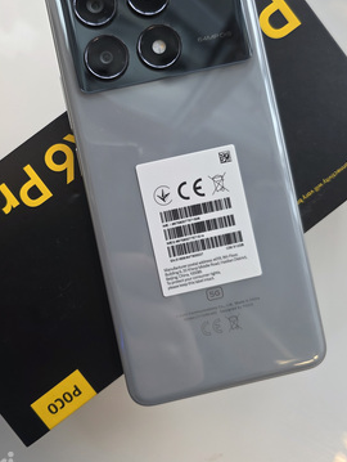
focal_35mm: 32
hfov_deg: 43.8
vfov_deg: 56.4
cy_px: 187
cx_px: 127
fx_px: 427
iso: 125
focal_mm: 6.3
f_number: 1.7
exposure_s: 1/100
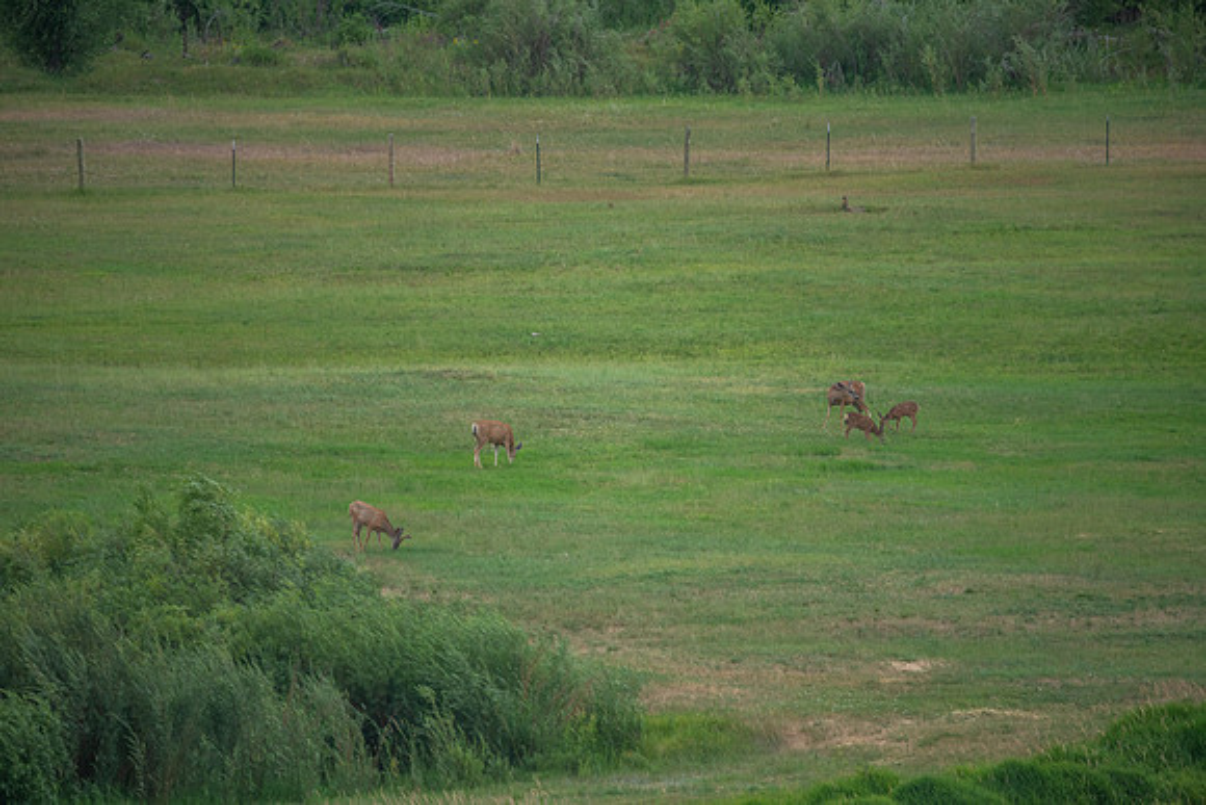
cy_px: 402
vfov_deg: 2.3
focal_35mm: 600
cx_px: 603
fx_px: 20104
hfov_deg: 3.4
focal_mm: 600
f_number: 6.3
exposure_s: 1/640
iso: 400
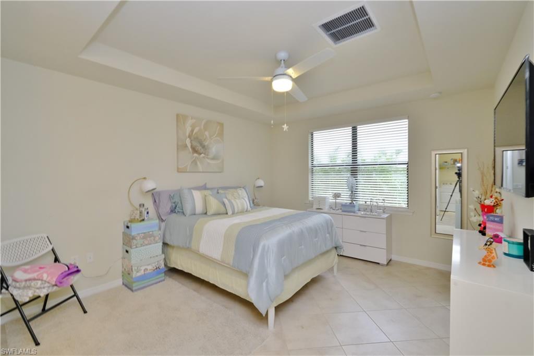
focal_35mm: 15
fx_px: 222
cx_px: 267
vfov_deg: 77.3
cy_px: 178
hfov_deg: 100.4
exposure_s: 1/60
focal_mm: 10
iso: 3200
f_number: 11
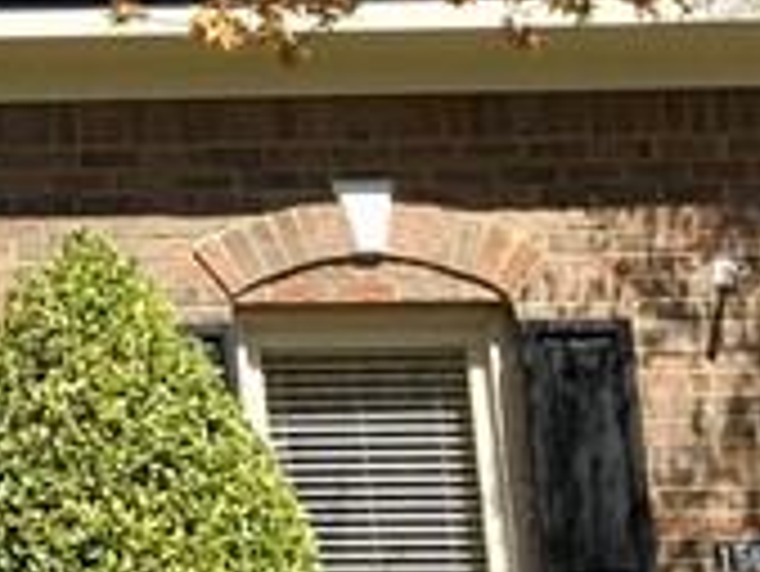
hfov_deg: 9.6
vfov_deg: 8.4
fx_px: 3867
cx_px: -1250
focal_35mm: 176
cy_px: 86
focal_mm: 4.15
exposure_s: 1/986
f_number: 2.2
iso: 25
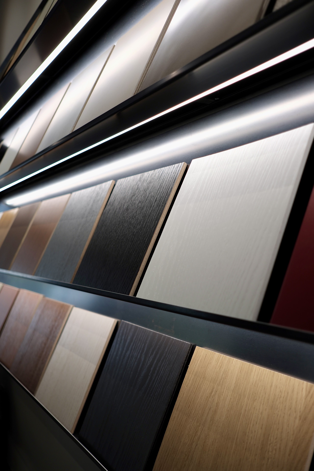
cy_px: 236
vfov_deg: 54.4
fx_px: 458
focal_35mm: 35
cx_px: 157
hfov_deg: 37.9
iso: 125
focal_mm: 23
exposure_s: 1/170
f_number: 2
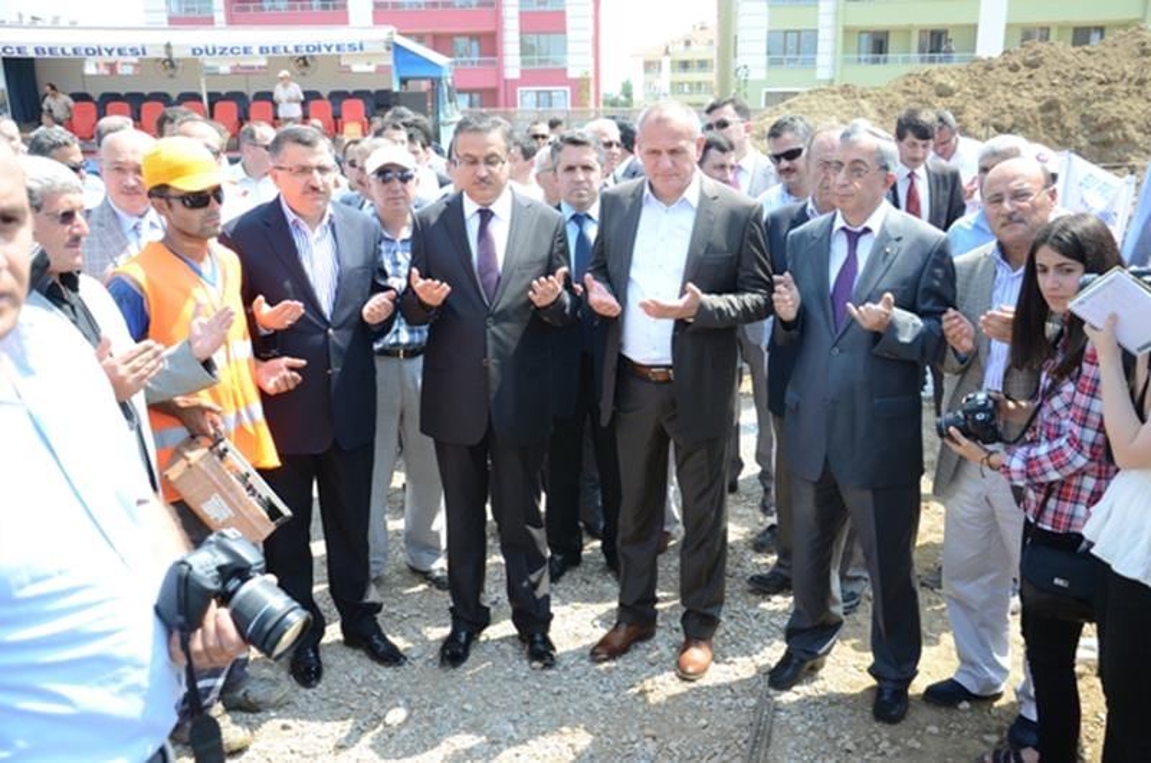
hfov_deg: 57.3
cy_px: 382
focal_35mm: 33
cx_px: 576
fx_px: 1053
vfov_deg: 39.8
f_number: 3.8
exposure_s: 1/320
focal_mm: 22
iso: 200
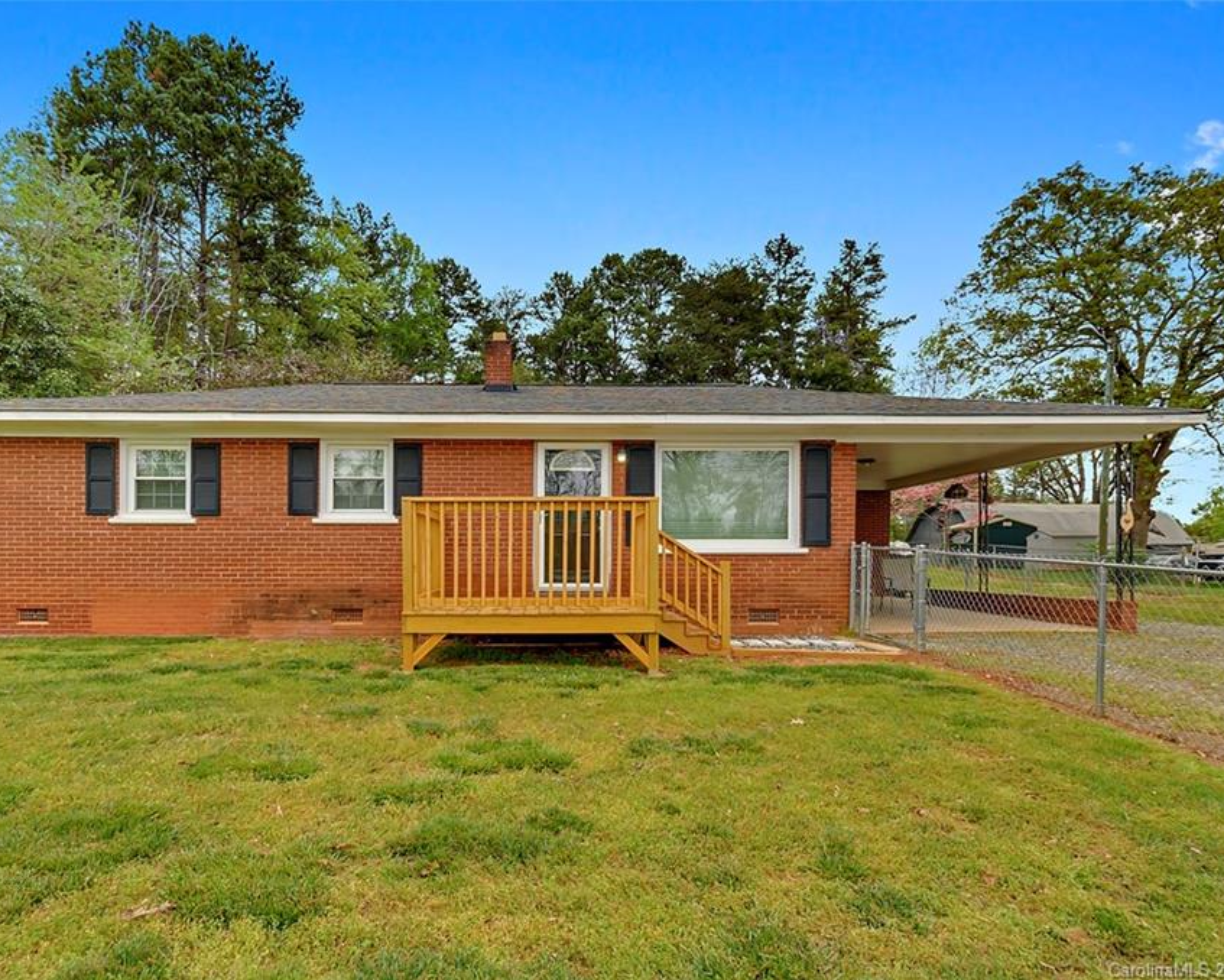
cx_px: 525
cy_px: 491
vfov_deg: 77.0
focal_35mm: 17
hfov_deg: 89.0
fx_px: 616
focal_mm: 10
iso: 500
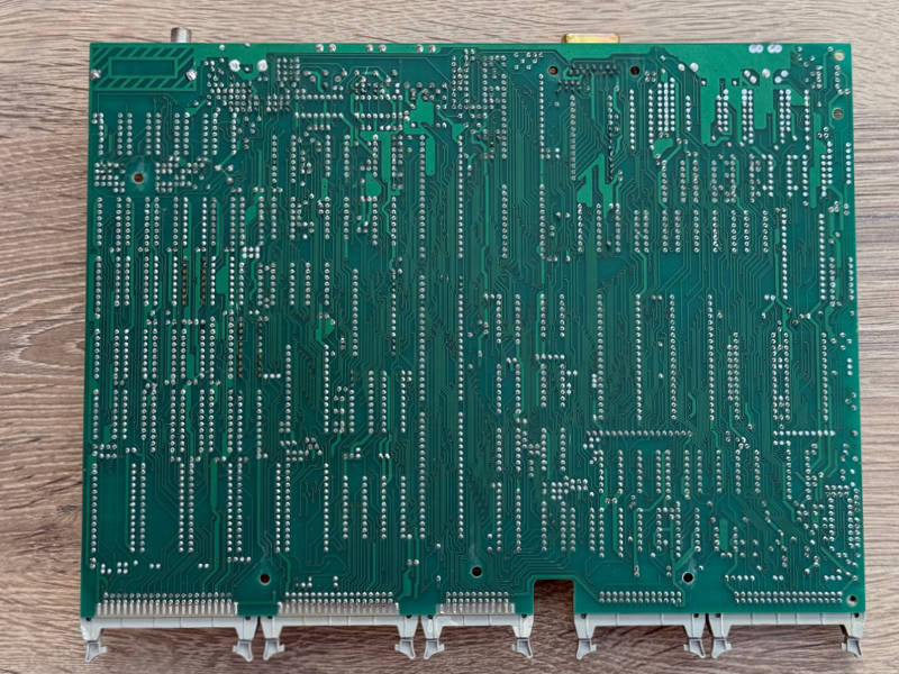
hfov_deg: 39.7
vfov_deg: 30.3
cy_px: 337
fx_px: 1247
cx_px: 450
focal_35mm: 48
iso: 64
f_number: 1.8
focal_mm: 6.8
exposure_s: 1/328
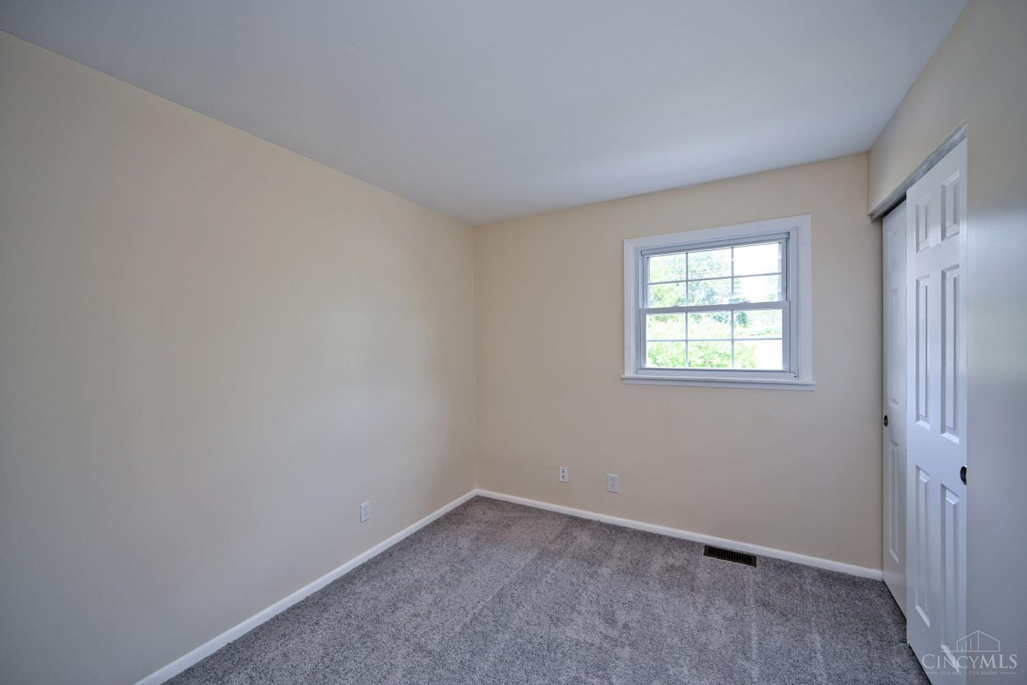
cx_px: 514
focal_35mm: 14
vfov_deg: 81.2
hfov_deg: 104.3
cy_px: 342
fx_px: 399
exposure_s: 1/60
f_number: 4.5
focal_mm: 14
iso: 200
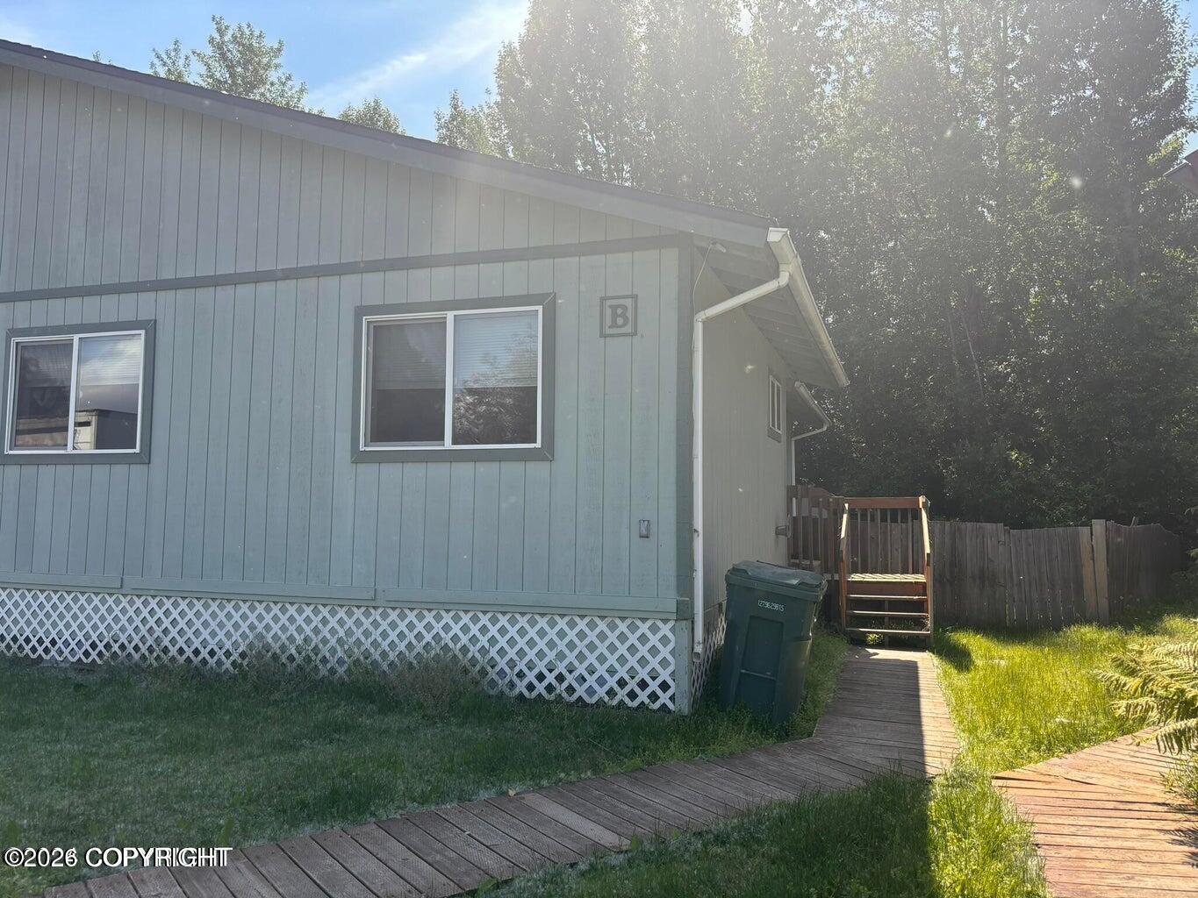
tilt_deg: +5.4
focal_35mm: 26
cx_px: 599
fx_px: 900
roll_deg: -1.0
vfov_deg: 53.1
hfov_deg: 67.3
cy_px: 449
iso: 50
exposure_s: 1/1695
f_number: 1.6
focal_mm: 5.96
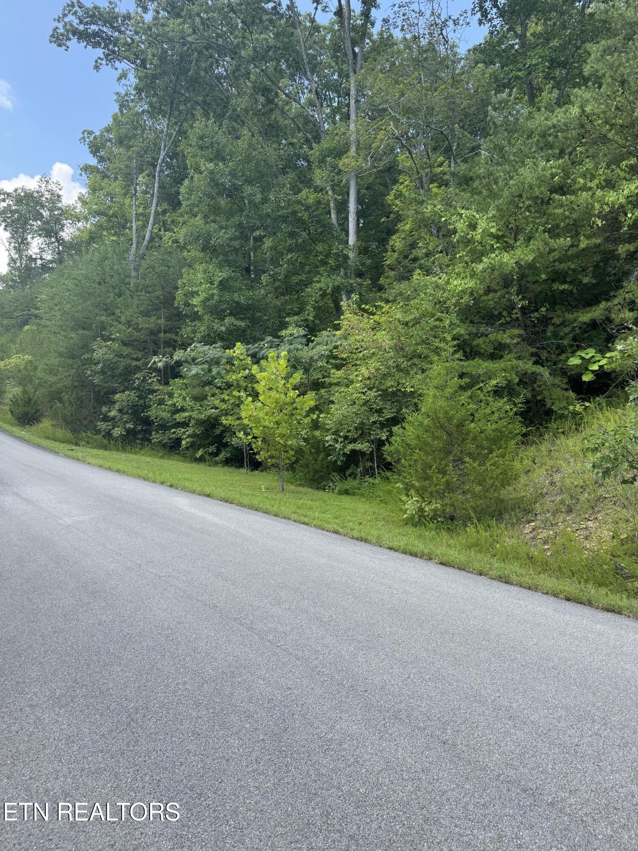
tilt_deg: +5.3
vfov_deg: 71.6
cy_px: 426
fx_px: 590
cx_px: 319
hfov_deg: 56.8
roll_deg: +0.5
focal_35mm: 24
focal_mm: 6.76
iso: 80
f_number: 1.78
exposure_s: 1/1042
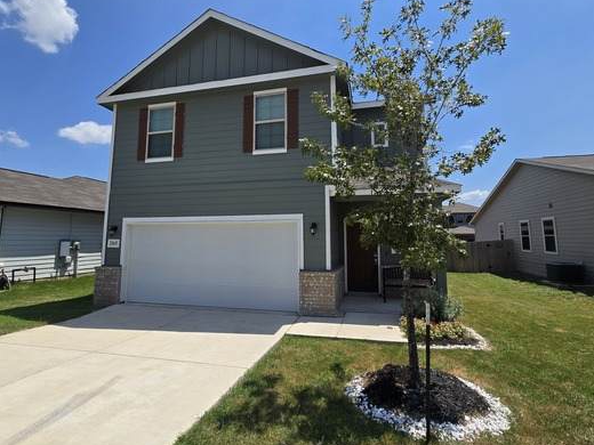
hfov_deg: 94.5
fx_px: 275
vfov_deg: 78.0
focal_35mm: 16
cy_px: 204
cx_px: 291
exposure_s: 1/3220
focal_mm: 2.2
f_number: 2.2
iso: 50
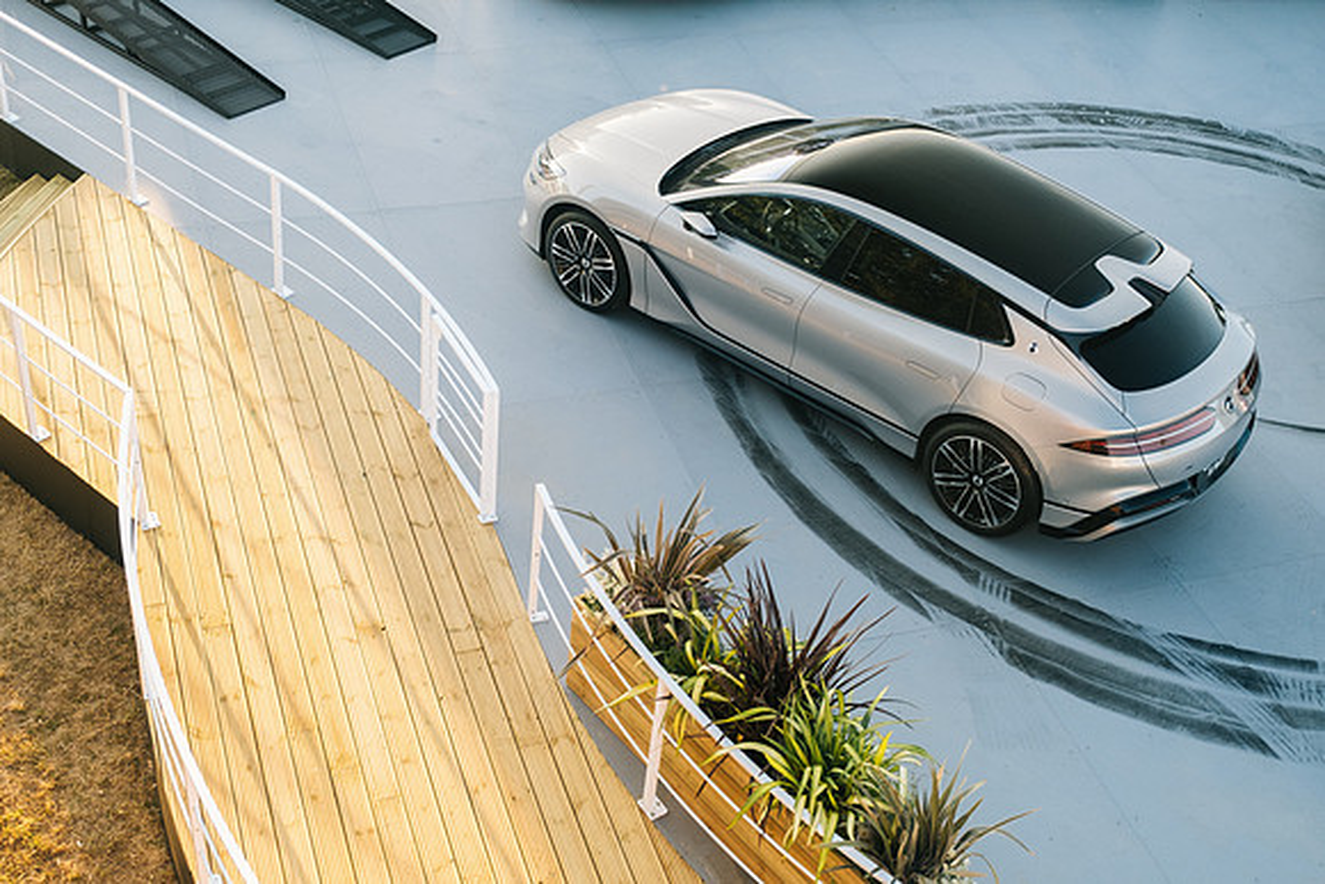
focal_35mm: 44
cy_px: 442
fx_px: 1620
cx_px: 662
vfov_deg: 30.5
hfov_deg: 44.5
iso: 400
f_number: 2.8
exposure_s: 1/250
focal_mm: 29.2
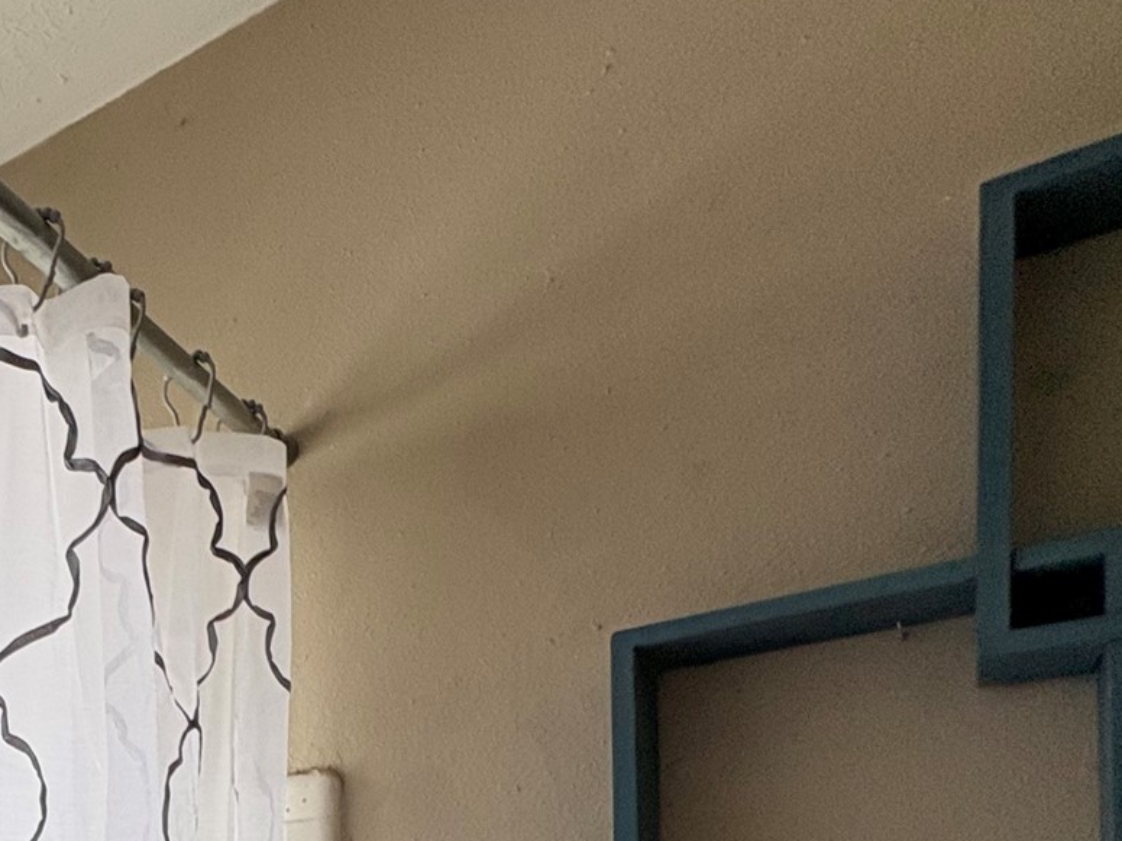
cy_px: 1025
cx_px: -310
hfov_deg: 35.6
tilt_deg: +2.5
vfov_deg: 31.8
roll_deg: +0.8
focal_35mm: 37
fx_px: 1199
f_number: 2.2
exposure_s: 1/99
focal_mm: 2.22
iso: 100
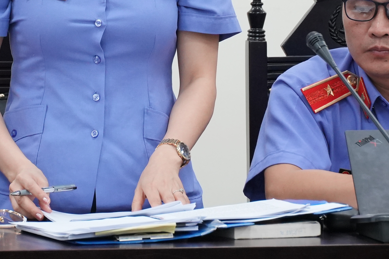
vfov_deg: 2.8
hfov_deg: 4.2
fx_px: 5294
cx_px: 96
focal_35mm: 490
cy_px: -26
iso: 1000
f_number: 5.6
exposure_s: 1/100
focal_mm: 120
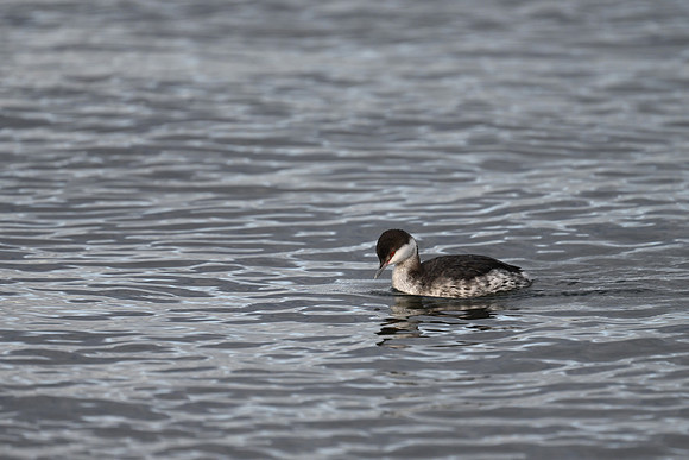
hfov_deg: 2.6
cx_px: 344
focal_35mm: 800
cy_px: 230
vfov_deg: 1.7
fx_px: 15314
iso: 220
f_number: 6.3
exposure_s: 1/800
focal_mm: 800
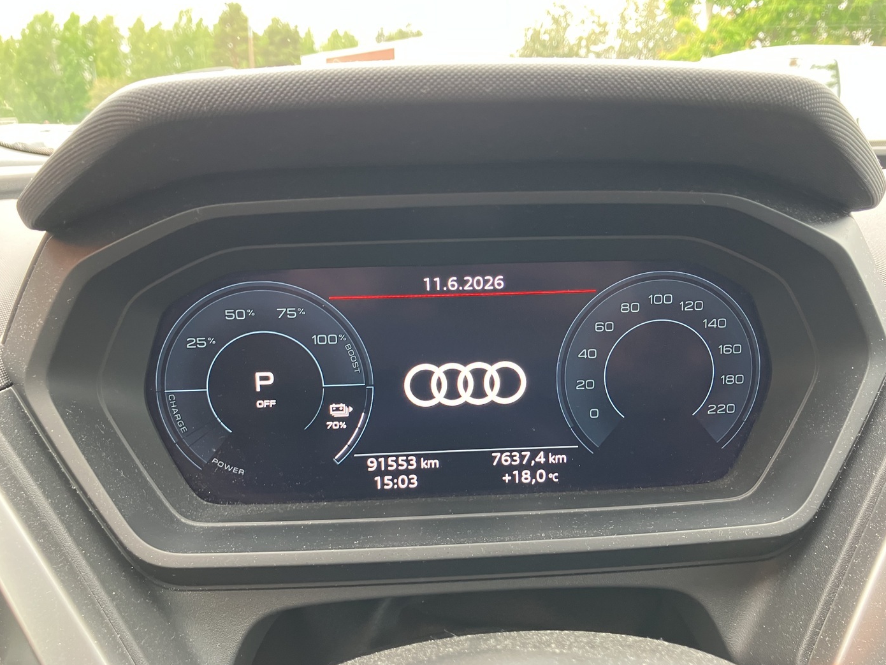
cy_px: 338
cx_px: 447
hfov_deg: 61.6
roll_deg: +0.2
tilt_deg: -15.0
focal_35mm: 29
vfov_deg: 48.2
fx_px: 742
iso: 125
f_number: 1.8
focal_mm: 3.99
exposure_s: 1/56
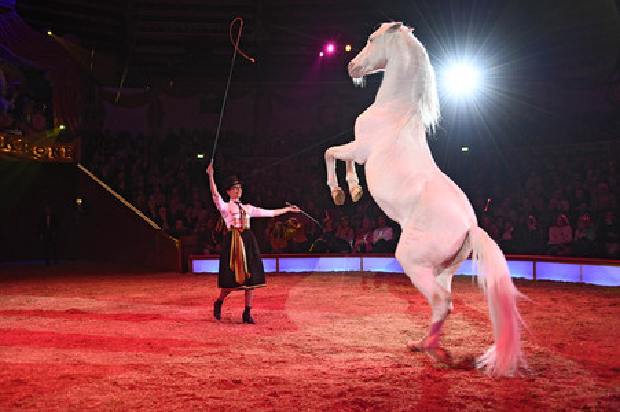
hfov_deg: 50.7
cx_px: 310
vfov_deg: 35.0
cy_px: 206
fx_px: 654
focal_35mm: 38
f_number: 6.3
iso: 3200
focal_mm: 38
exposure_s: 1/160
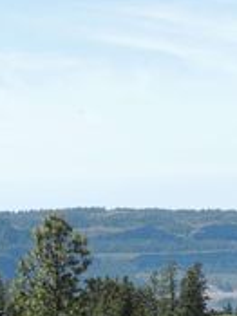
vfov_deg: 13.6
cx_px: 250
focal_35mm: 143
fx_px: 1307
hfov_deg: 10.3
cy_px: 328
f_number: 3.6
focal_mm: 8.9
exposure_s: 1/800
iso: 100
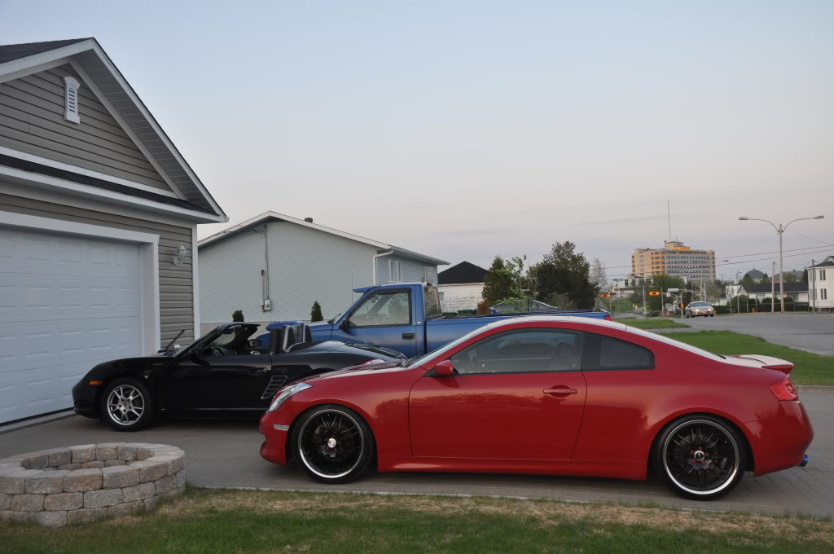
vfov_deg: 39.9
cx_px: 417
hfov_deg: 57.3
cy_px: 277
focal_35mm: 33
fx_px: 764
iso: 400
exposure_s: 1/125
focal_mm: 22
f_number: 5.6
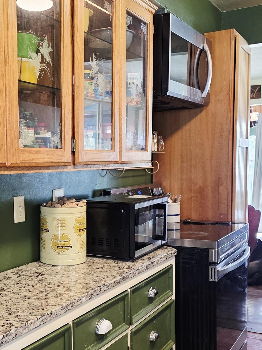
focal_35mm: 47
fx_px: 474
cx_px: 72
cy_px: 208
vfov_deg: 40.3
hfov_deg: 30.5
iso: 250
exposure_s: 1/120
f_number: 1.7
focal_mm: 6.3
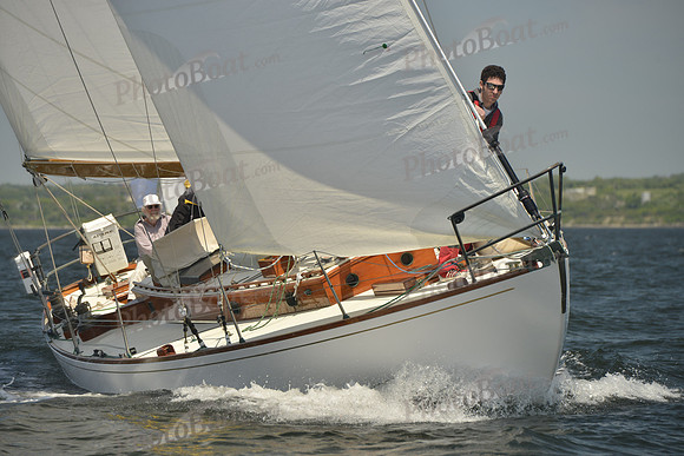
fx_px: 3706
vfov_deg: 7.0
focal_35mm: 195
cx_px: 342
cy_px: 228
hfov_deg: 10.5
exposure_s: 1/800
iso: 280
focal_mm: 195
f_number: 7.1
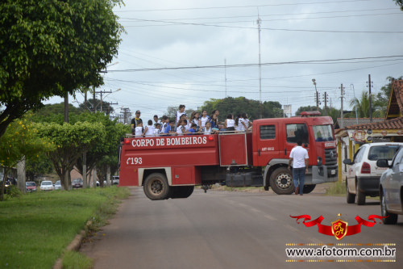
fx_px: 2266
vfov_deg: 6.8
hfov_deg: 10.2
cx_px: 202
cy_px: 134
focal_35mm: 202
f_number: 5.6
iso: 400
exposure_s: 1/1000
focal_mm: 135
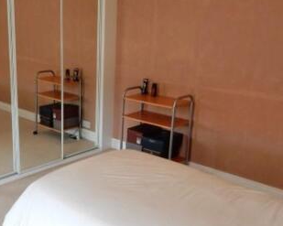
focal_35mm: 46
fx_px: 385
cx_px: 66
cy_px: 124
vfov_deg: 32.7
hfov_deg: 39.1
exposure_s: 1/30
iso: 200
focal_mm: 4.5
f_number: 3.7
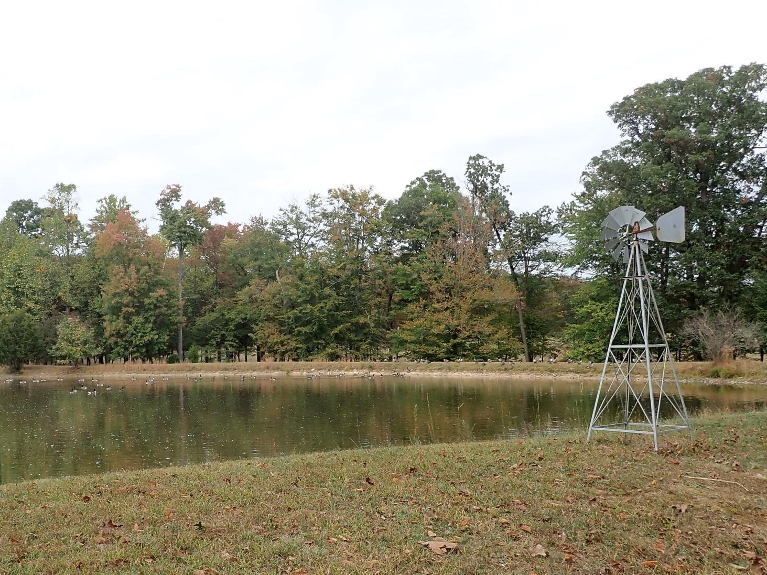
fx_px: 775
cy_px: 356
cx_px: 267
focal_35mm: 35
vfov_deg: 40.4
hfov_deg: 51.8
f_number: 2.8
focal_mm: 4.5
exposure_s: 1/400
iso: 100
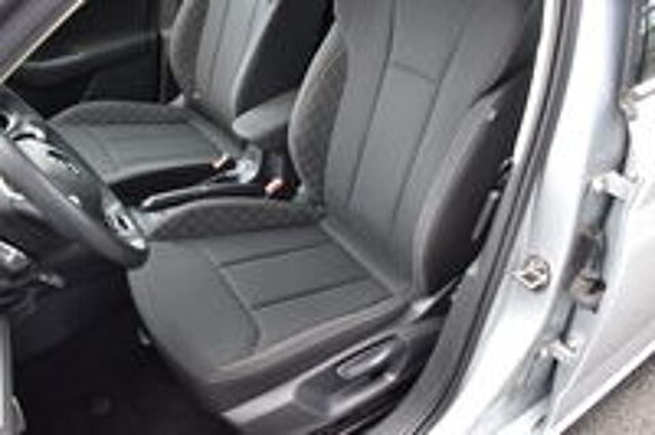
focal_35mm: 30
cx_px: 328
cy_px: 218
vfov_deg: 43.5
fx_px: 545
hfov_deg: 62.0
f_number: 4
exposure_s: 1/60
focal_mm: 20
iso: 450
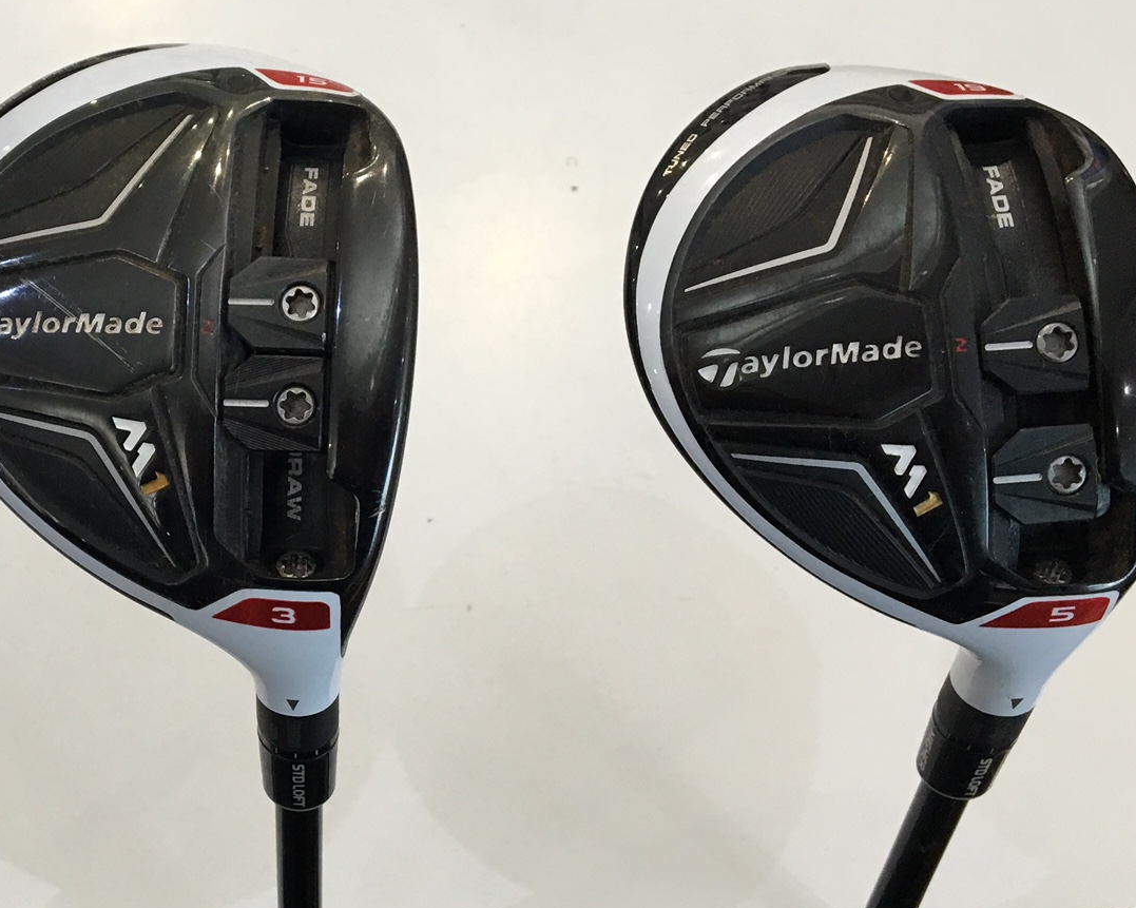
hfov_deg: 33.6
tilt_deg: -63.1
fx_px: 1781
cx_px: 132
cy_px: 471
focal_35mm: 53
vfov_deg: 28.6
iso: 125
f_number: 2.2
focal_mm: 4.15
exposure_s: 1/33
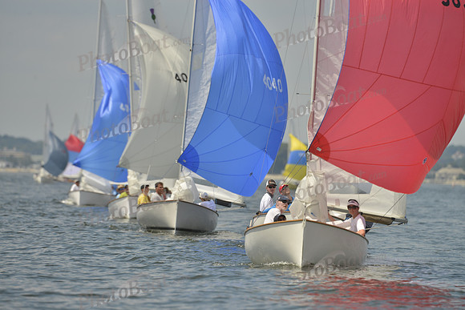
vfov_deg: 3.4
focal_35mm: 400
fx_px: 5168
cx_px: 232
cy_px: 155
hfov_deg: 5.2
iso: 200
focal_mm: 400
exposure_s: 1/1250
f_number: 7.1
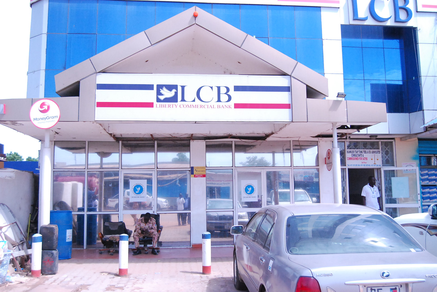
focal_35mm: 34
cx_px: 218
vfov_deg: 38.5
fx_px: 419
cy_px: 146
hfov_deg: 55.0
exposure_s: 1/4000
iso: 1600
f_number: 3.8
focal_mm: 23
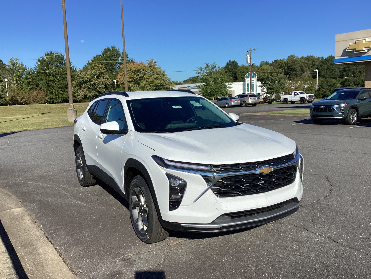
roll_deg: +1.2
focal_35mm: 32
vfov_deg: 44.2
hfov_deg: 56.8
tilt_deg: -5.2
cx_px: 185
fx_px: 343
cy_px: 138
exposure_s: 1/2092
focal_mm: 3.3
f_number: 2.4
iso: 25
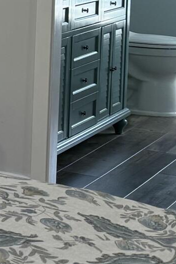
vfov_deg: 14.0
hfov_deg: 7.8
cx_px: -428
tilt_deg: -3.3
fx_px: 1040
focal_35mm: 142
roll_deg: -0.6
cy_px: -56
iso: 100
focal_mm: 6.76
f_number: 1.78
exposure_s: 1/120
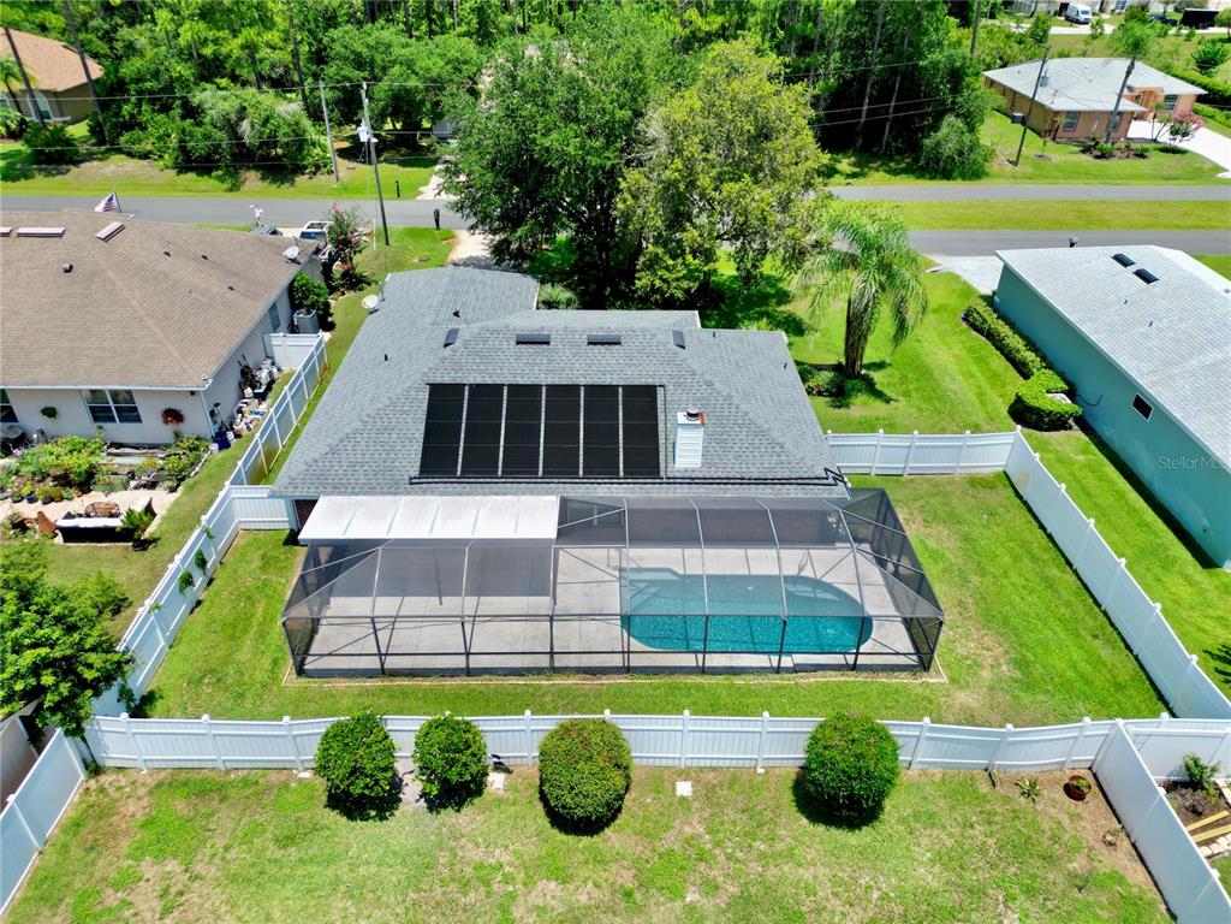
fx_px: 853
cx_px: 616
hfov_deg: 71.6
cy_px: 462
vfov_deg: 56.8
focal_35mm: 24
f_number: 1.7
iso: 120
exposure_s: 1/3000
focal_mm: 6.72
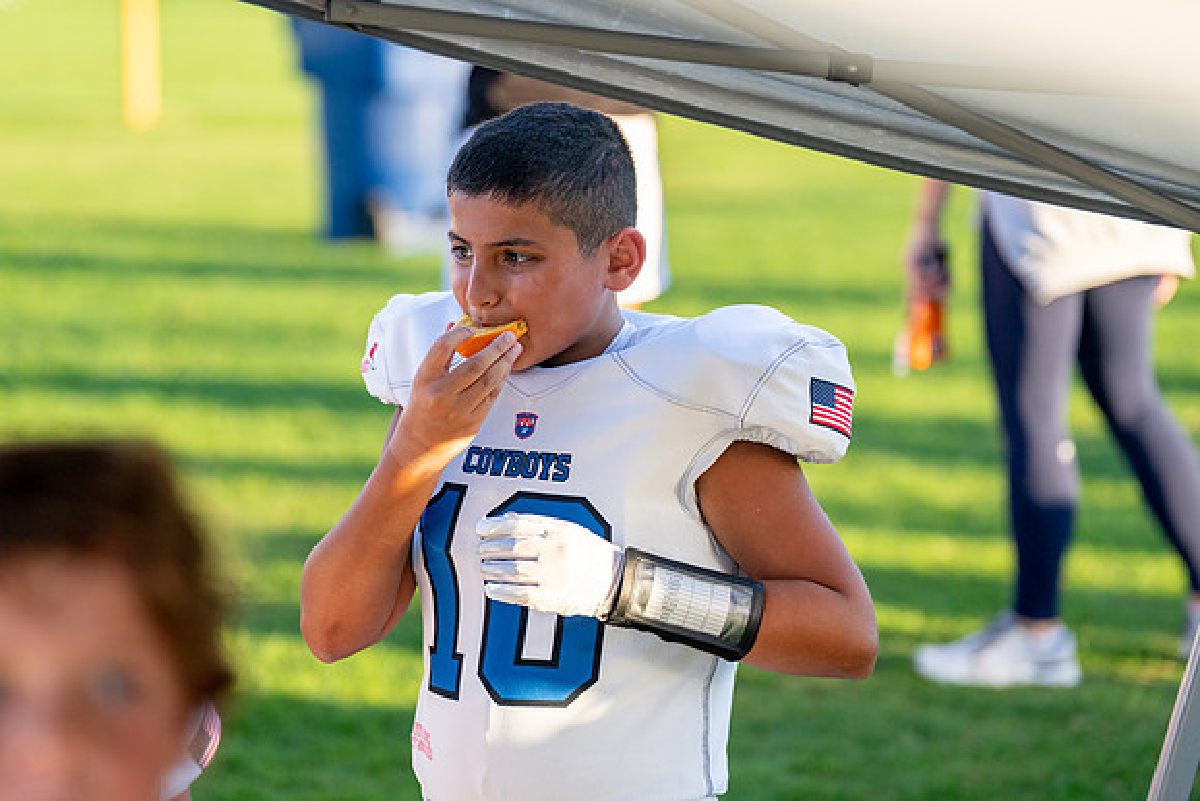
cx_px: 556
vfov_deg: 10.8
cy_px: 380
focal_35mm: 127
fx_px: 4249
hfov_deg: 16.1
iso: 320
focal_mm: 118
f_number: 2.8
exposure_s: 1/2000
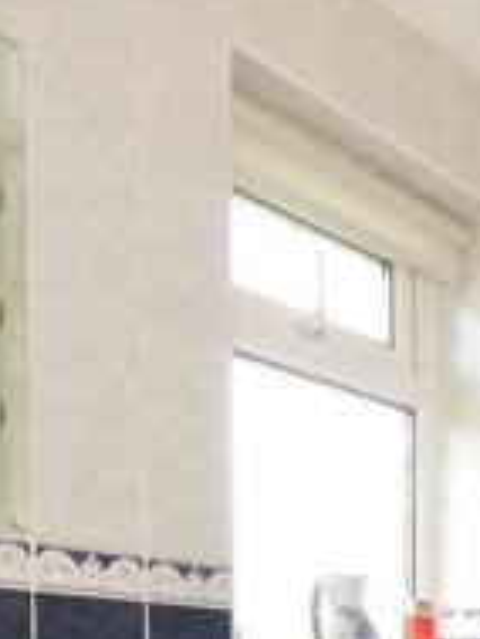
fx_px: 1108
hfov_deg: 21.8
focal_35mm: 60
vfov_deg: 28.9
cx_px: 639
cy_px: 717
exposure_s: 1/15
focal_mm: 12
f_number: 8
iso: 400
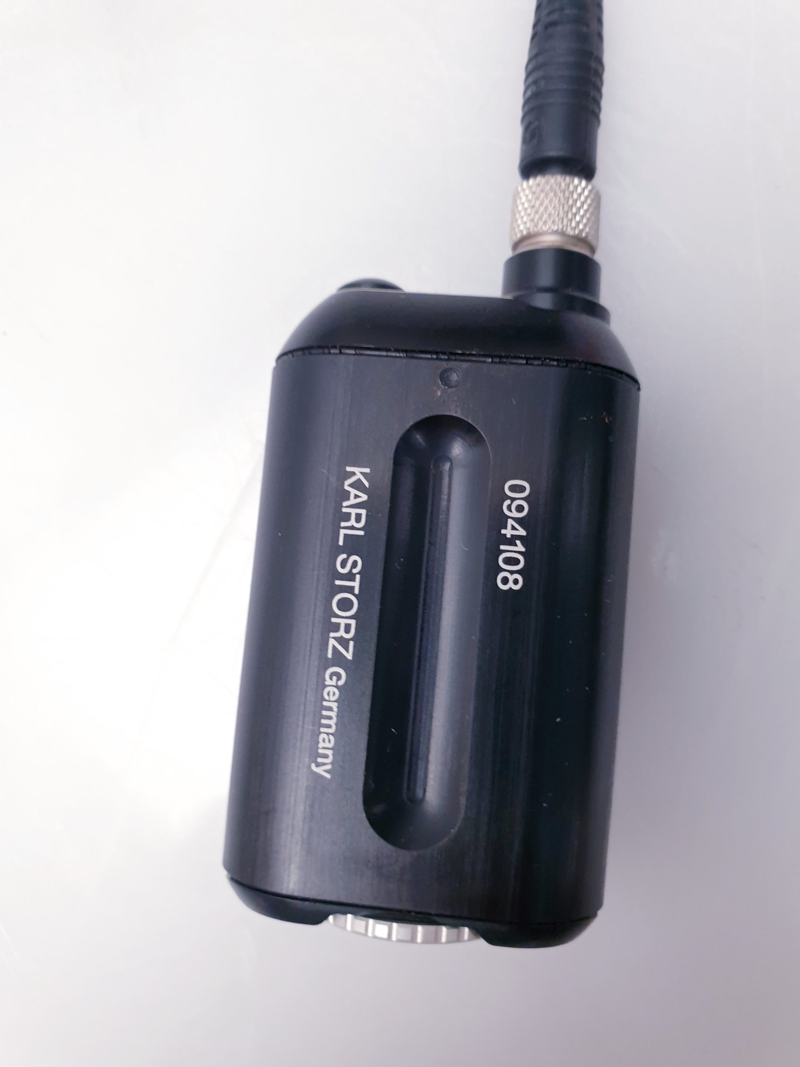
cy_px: 534
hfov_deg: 53.1
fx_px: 801
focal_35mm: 26
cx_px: 400
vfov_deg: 67.3
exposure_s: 1/50
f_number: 2.4
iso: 100
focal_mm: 4.3
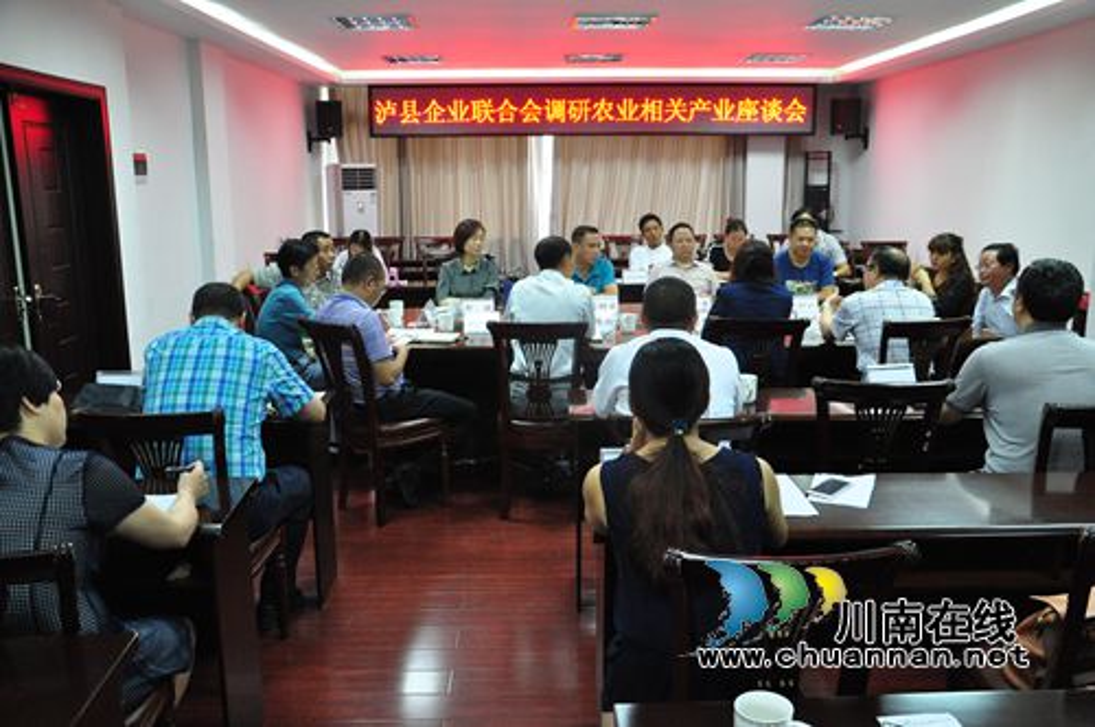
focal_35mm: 32
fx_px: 957
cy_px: 364
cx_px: 548
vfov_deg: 41.6
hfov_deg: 59.6
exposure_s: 1/30
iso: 1800
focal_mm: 21
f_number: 3.8
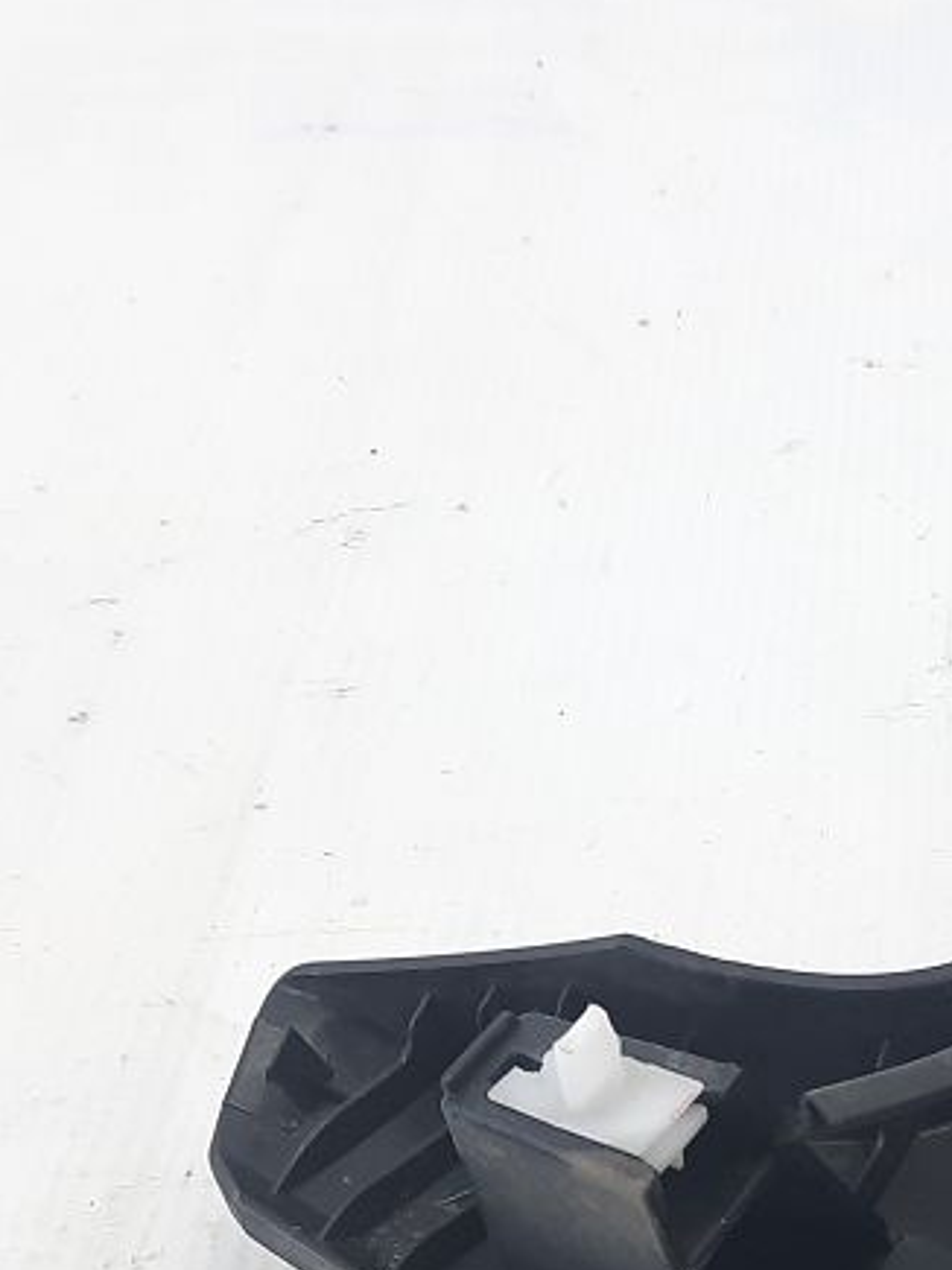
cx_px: 1118
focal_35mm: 69
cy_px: 966
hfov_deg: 20.1
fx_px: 2531
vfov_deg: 27.7
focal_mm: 4.6
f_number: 2
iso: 80
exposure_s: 1/50
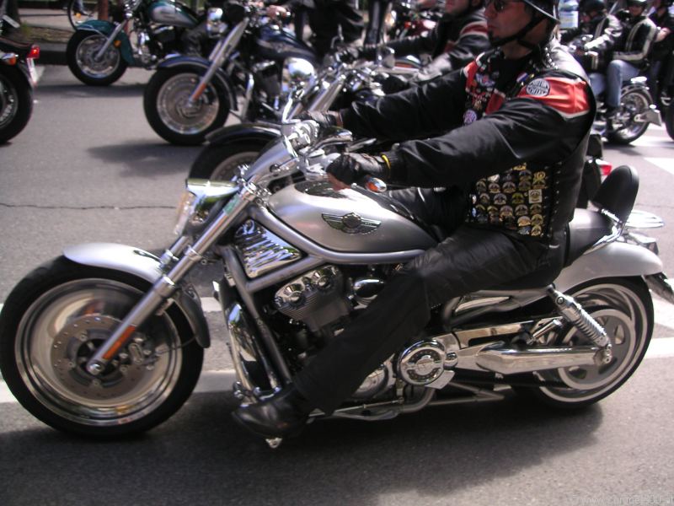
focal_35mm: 37
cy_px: 253
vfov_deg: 38.7
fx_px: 720
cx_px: 337
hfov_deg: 50.1
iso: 50
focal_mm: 5.7
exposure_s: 1/180
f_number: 2.8
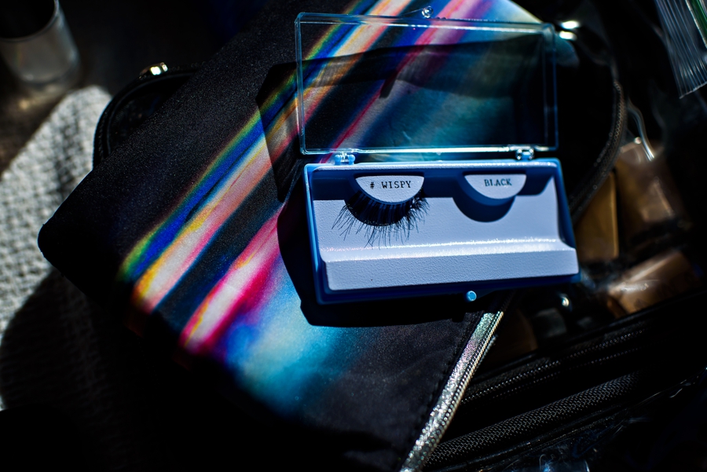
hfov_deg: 54.4
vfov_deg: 37.9
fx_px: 688
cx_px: 354
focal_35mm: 35
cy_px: 236
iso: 100
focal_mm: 35
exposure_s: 1/3200
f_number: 2.8
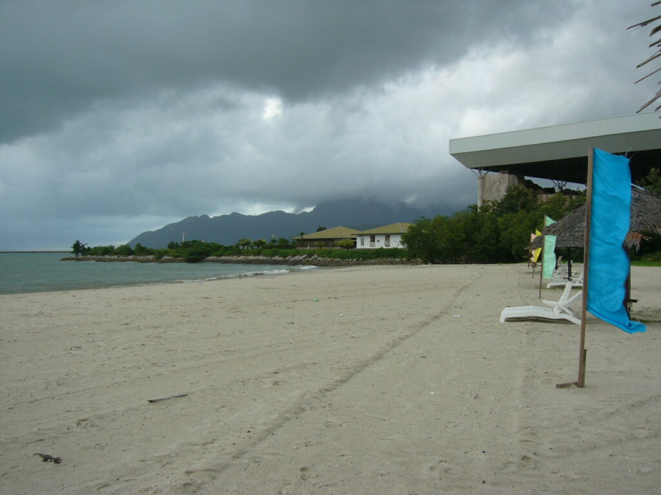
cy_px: 248
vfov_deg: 40.7
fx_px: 668
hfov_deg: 52.6
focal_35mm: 35
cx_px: 330
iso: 50
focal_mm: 5.8
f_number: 8
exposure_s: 1/80
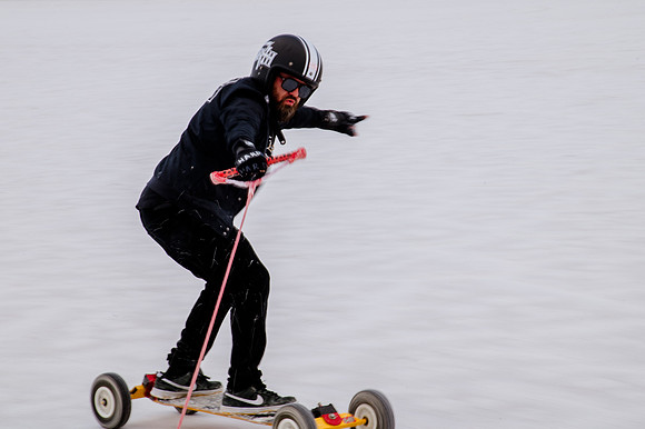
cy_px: 180
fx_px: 2324
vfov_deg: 10.6
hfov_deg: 15.8
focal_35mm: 130
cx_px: 322
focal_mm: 112
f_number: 22
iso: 100
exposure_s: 1/25
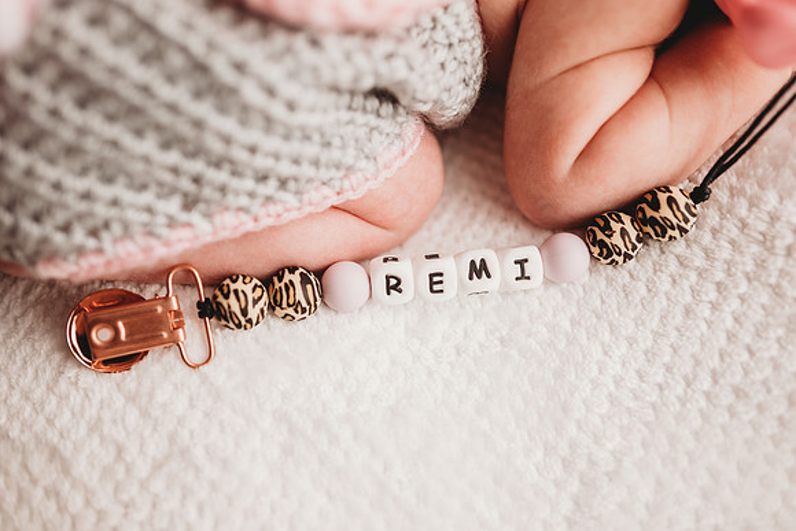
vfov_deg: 53.2
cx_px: 398
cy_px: 266
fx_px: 531
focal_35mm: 24
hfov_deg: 73.7
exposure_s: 1/160
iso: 100
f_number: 2.8
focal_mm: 24
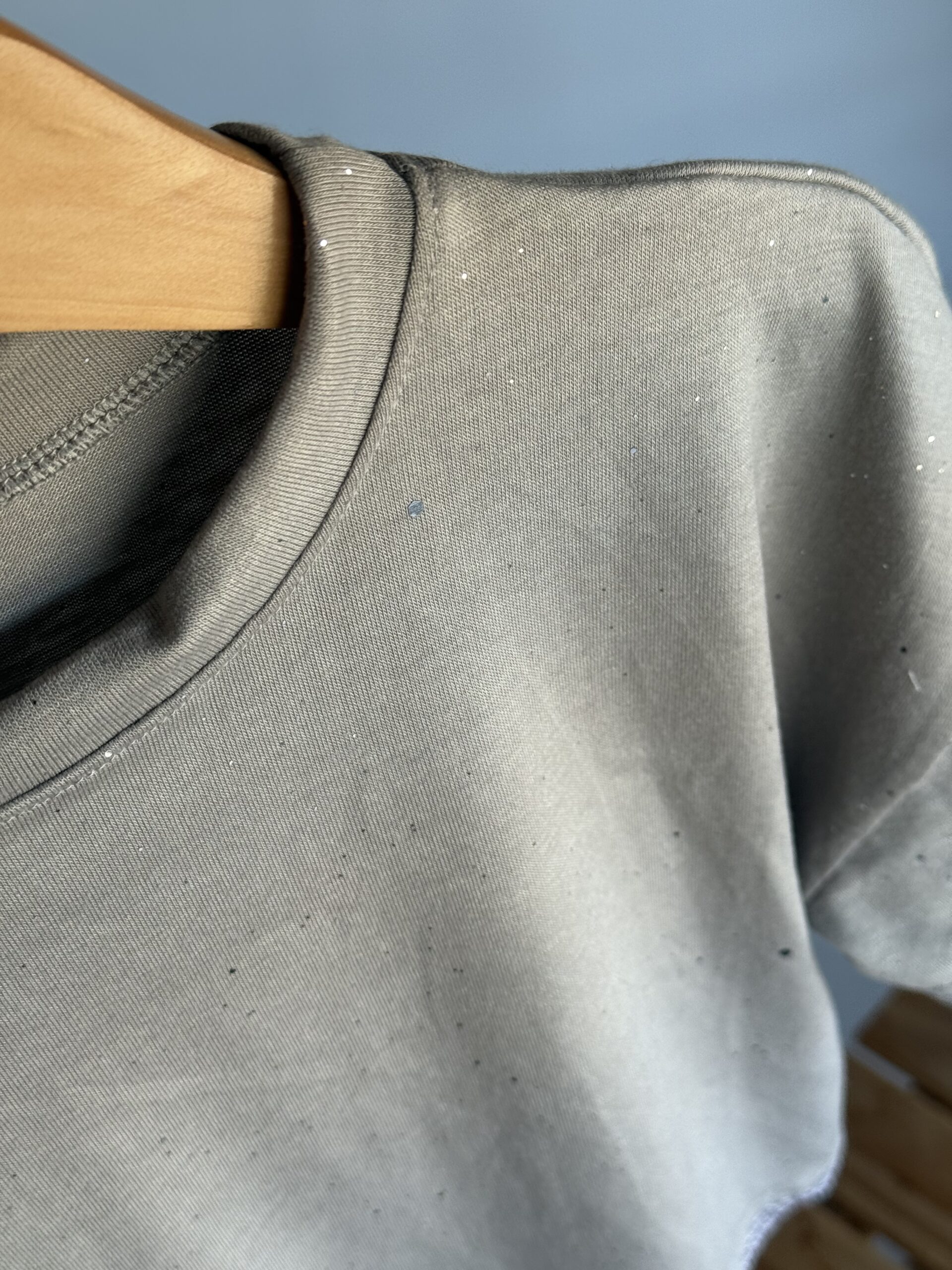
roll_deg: +19.6
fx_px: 1760
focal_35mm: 48
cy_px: 635
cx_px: 476
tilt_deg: -43.1
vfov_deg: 39.7
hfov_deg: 30.3
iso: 50
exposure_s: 1/180
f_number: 1.78
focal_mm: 6.76
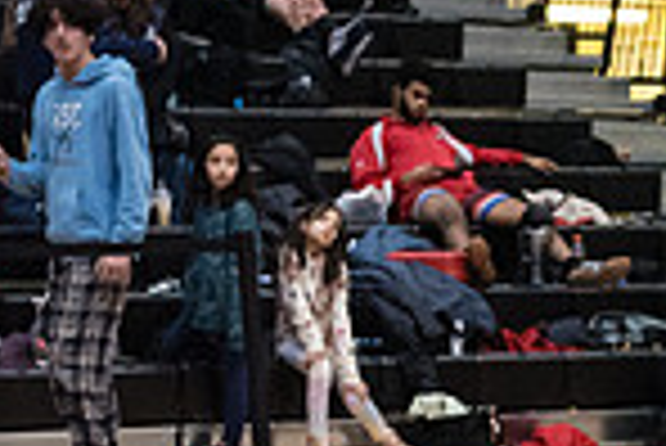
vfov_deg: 7.2
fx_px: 3481
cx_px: 783
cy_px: 701
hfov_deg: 10.8
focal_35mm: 188
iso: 8000
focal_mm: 48
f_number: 3.2
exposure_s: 1/500
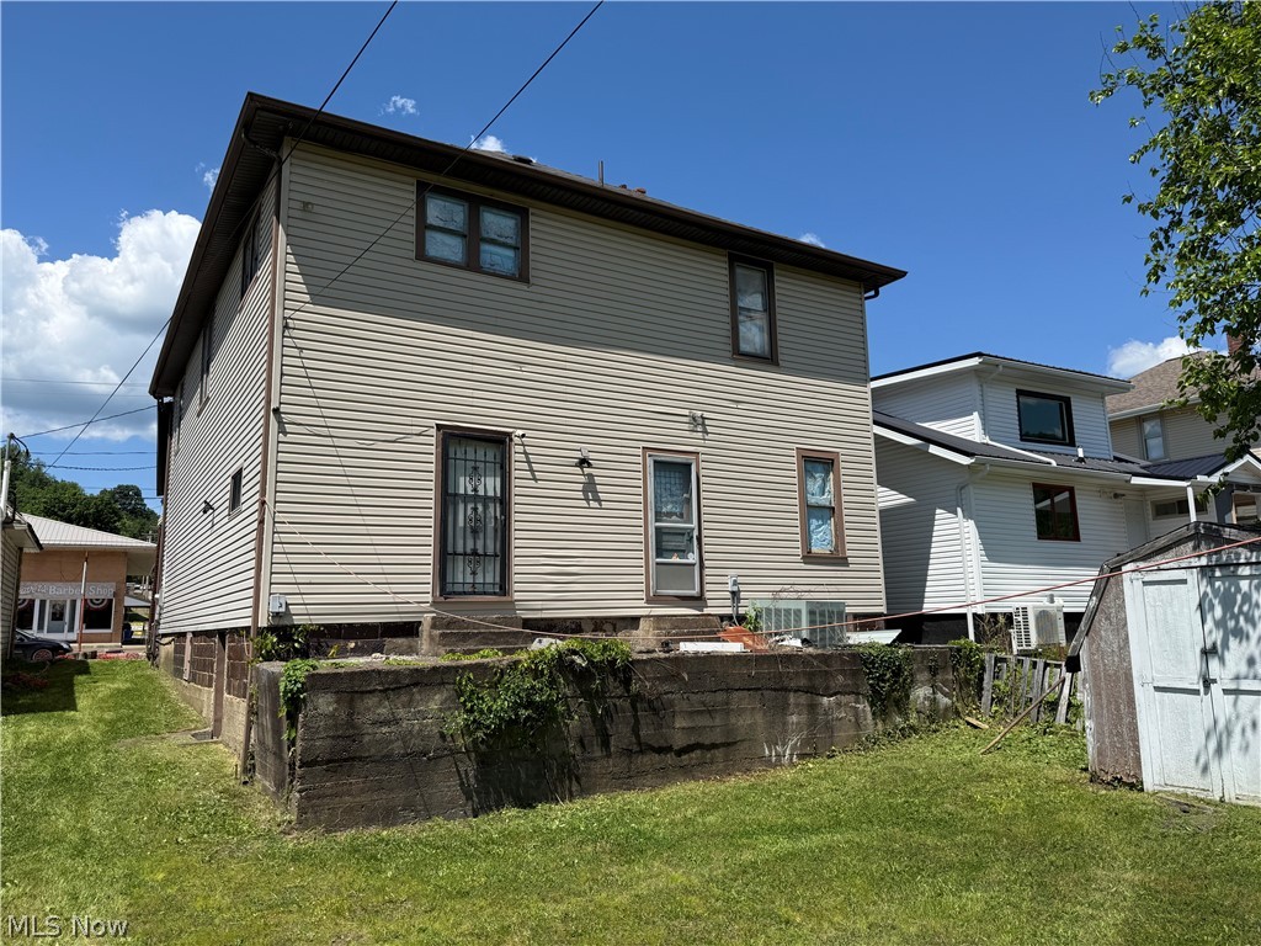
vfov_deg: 56.8
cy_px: 473
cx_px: 630
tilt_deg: +10.4
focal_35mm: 24
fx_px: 874
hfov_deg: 71.6
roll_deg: +1.8
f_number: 1.78
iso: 80
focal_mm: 6.76
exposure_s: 1/5319
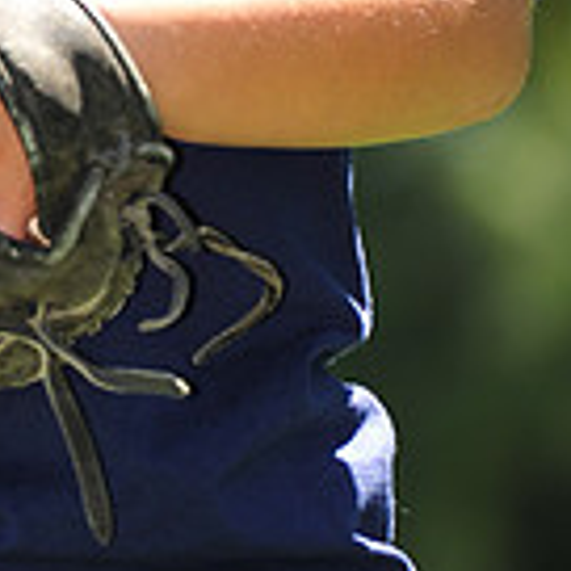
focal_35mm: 727
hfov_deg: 2.4
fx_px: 13567
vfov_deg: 2.4
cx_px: -113
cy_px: -202
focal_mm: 200
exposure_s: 1/400
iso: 200
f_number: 4
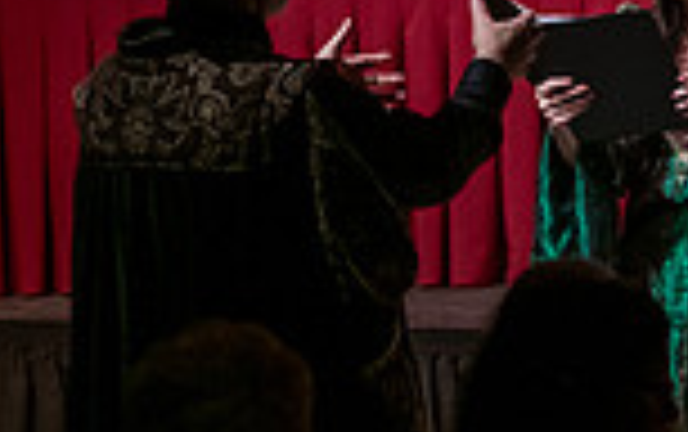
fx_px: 7396
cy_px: 79
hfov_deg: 5.3
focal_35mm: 394
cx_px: 1210
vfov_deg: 3.3
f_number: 4
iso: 2000
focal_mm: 102
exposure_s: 1/200
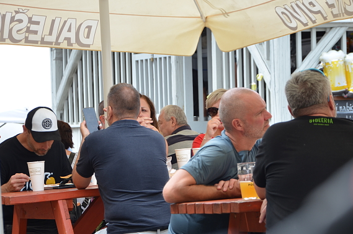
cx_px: 205
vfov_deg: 7.0
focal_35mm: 194
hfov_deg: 10.6
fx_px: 1899
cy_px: 147
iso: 100
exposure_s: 1/100
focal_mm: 92
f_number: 5.6
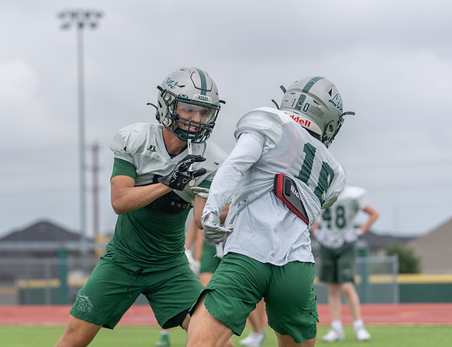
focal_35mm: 148
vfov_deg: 10.2
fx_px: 1943
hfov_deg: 13.3
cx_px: 158
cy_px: 151
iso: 200
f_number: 3.5
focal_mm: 119
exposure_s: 1/1250
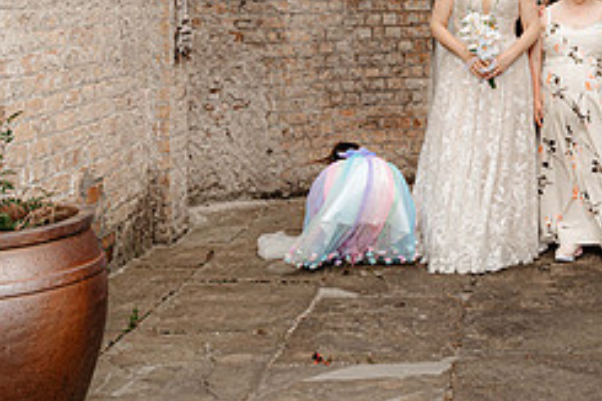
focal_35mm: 83
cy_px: -60
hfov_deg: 24.0
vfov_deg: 15.9
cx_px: 511
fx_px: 1387
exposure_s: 1/320
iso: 200
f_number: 5
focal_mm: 35
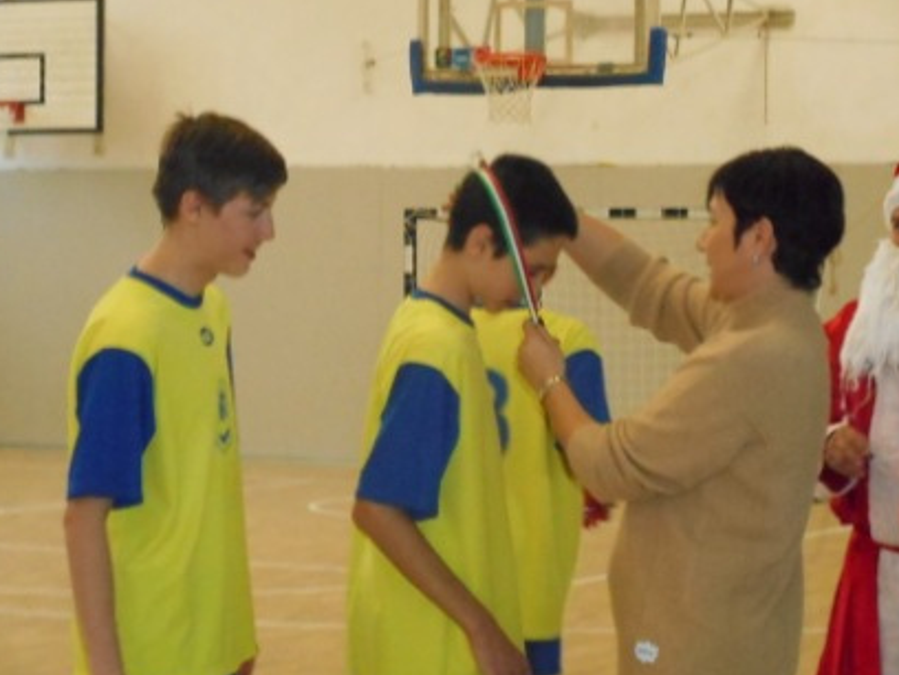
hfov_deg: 17.6
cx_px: 412
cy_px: 326
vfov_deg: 13.2
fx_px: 2909
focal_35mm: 112
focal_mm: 18.2
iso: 1600
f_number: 5.8
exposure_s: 1/60
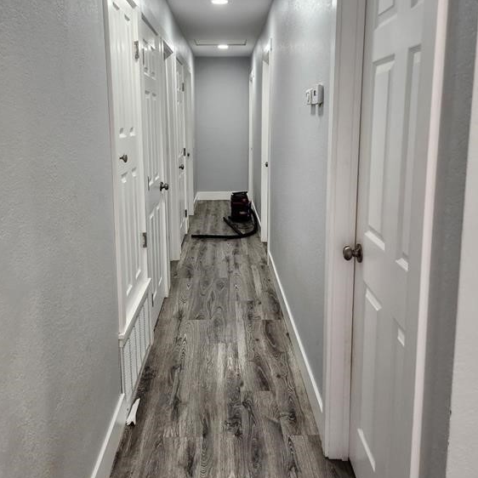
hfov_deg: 55.6
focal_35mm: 29
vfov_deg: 55.2
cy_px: 189
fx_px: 453
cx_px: 241
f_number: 1.8
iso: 200
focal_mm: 5
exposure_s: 1/120
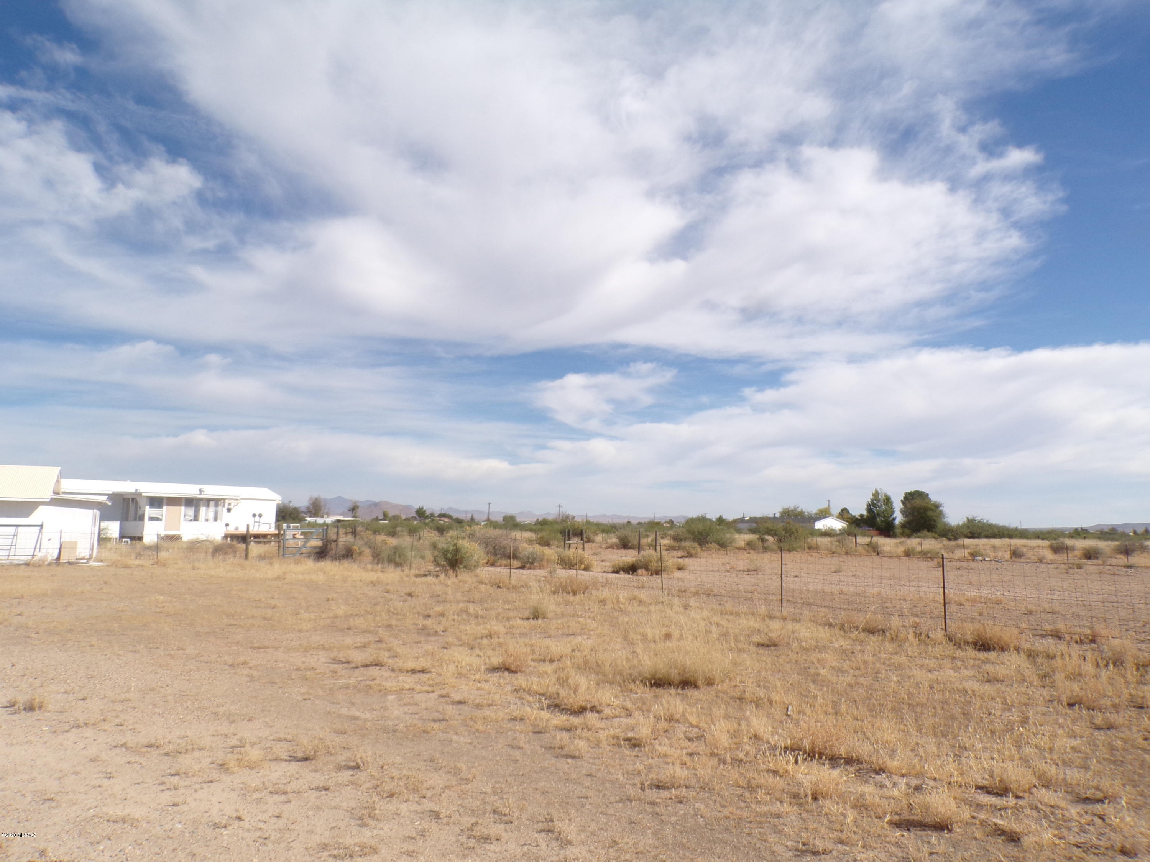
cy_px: 431
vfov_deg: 56.8
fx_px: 797
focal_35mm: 24
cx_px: 575
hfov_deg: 71.6
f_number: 5.8
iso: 80
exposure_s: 1/480
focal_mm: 4.3
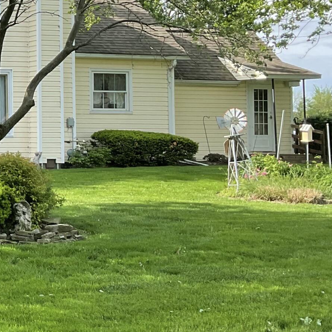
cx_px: -131
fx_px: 933
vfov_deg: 20.0
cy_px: 87
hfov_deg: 18.4
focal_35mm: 86
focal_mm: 3
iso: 16
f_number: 1.8
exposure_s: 1/514
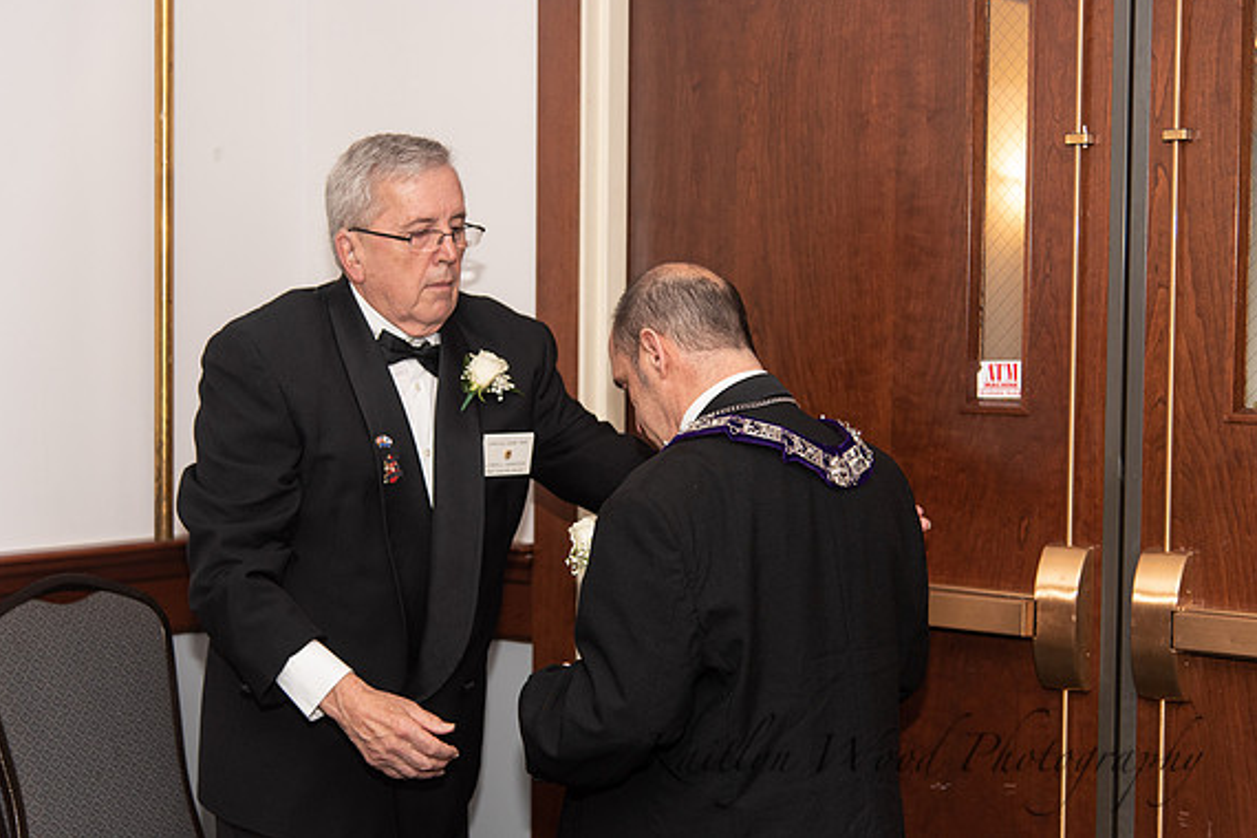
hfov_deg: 33.9
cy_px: 413
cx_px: 635
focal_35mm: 59
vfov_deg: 23.0
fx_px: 2060
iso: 800
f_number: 4
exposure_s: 1/200
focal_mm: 58
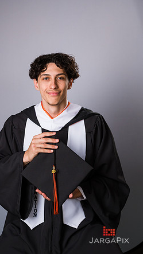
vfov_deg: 25.0
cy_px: 127
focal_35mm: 85
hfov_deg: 14.2
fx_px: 573
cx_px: 58
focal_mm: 80
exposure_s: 1/200
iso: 800
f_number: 8
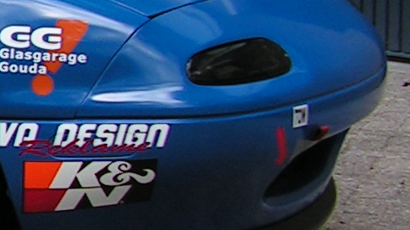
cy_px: 53
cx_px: -468
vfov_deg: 7.2
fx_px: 1837
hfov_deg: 11.3
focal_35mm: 169
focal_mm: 6
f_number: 4.8
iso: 64
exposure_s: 1/160
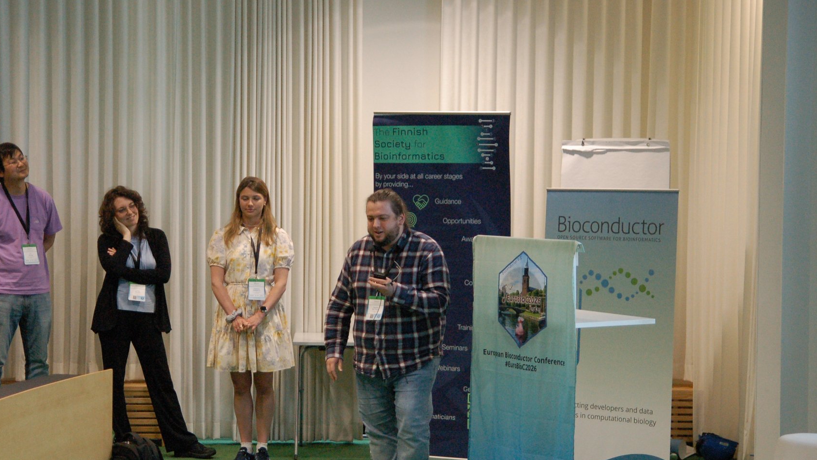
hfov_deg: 25.4
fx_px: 1812
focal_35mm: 84
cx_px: 378
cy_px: 259
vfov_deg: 14.5
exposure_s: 1/125
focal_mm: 45
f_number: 3.2
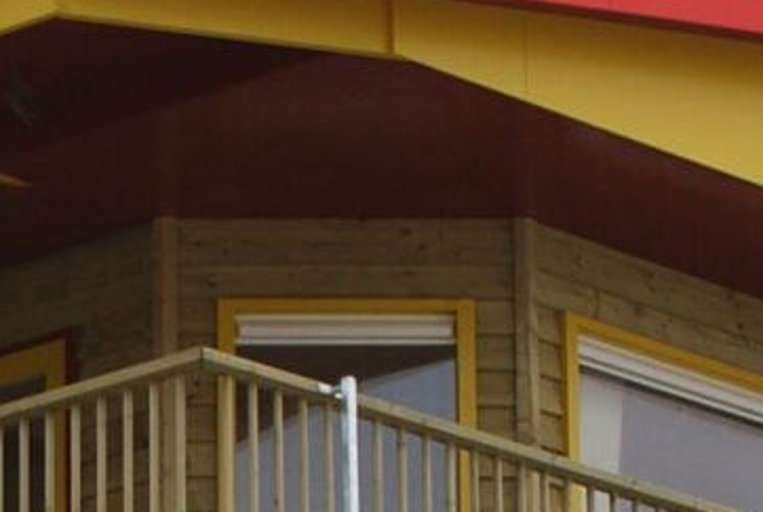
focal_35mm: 318
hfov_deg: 6.5
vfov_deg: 4.3
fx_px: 6754
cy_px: 630
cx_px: 65
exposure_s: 1/60
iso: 100
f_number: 5.6
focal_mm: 30
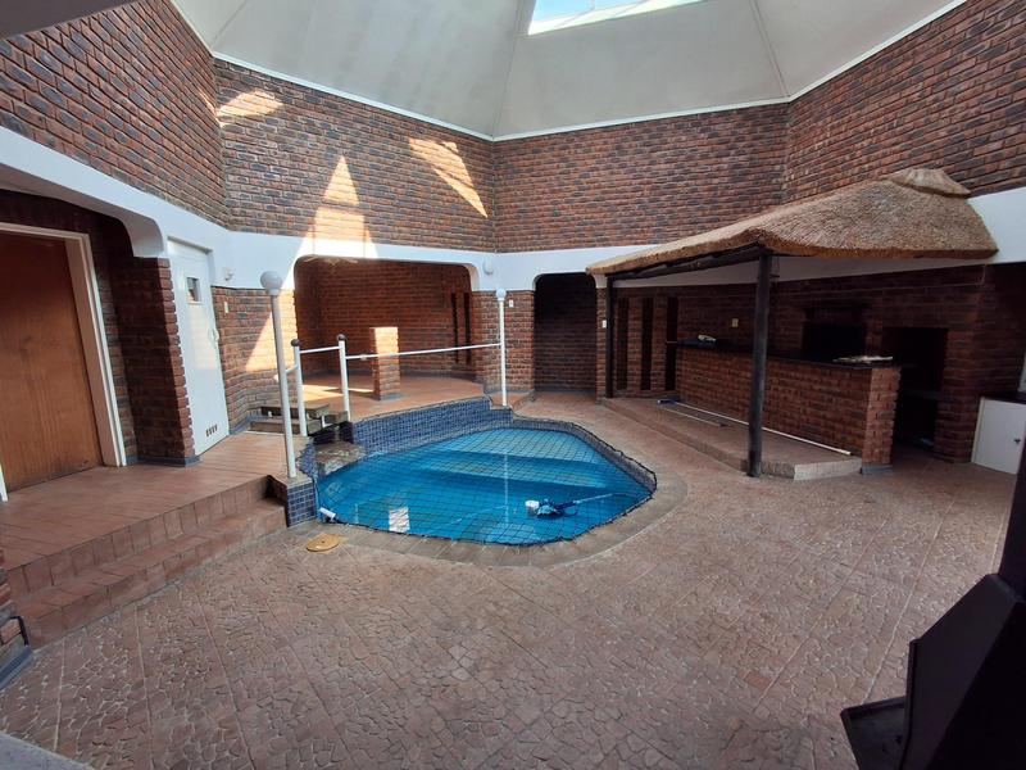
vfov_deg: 78.1
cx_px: 513
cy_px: 385
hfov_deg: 94.5
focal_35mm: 16
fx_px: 474
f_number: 2.2
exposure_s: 1/100
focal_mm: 1.64
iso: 40
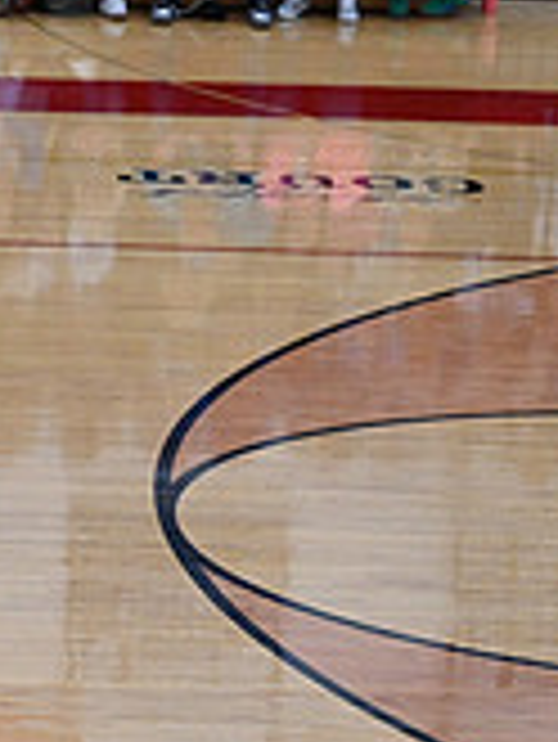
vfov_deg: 7.6
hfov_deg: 5.5
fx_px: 5581
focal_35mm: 260
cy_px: 587
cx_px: -734
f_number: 4
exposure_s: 1/400
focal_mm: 77
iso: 4000
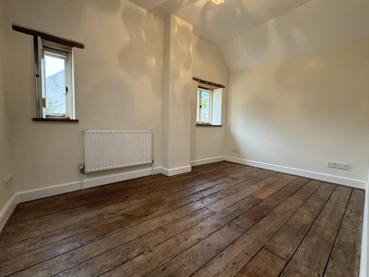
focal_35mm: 15
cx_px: 179
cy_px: 137
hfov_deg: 98.1
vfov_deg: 81.7
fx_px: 160
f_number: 2.2
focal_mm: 2.22
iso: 200
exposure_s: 1/50
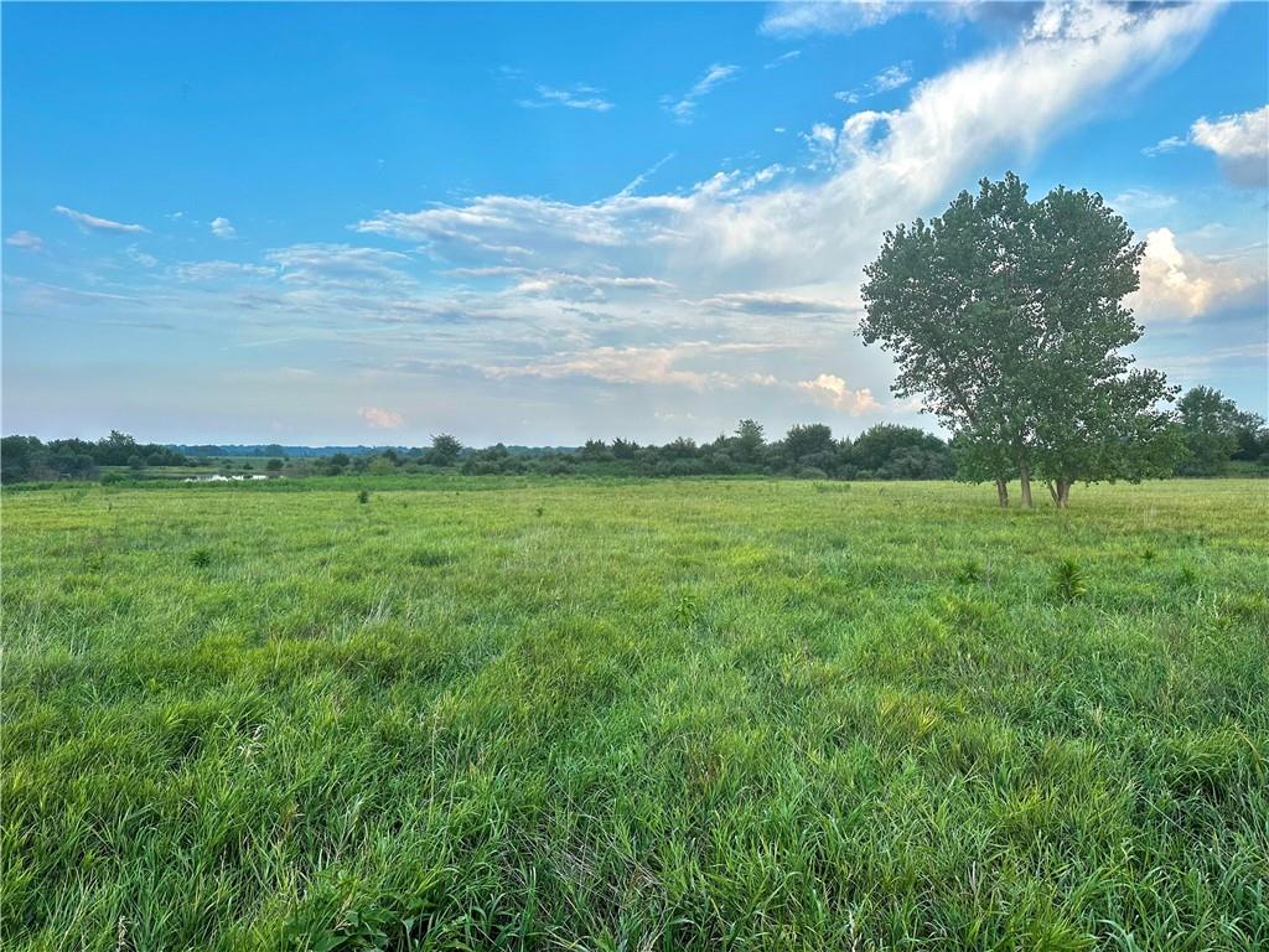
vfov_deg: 56.8
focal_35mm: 24
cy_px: 476
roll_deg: -0.9
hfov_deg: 71.6
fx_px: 880
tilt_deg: -0.6
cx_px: 634
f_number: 1.78
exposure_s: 1/1183
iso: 80
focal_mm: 6.86
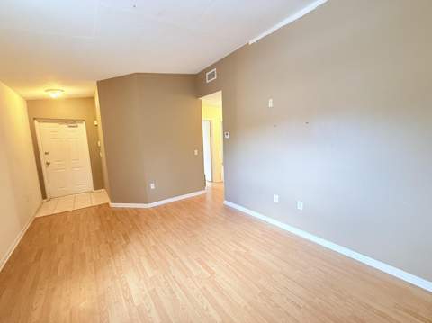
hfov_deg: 102.1
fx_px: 175
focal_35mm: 14
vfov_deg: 85.6
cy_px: 162
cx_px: 216
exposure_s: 1/60
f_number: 2.2
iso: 400
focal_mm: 2.22
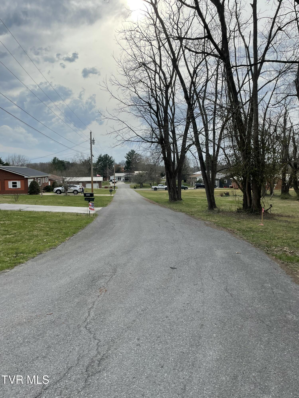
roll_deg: +1.5
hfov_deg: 53.1
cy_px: 199
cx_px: 150
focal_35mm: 26
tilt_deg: -3.3
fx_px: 299
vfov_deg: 67.3
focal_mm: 4.2
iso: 32
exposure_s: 1/3125
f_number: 1.6
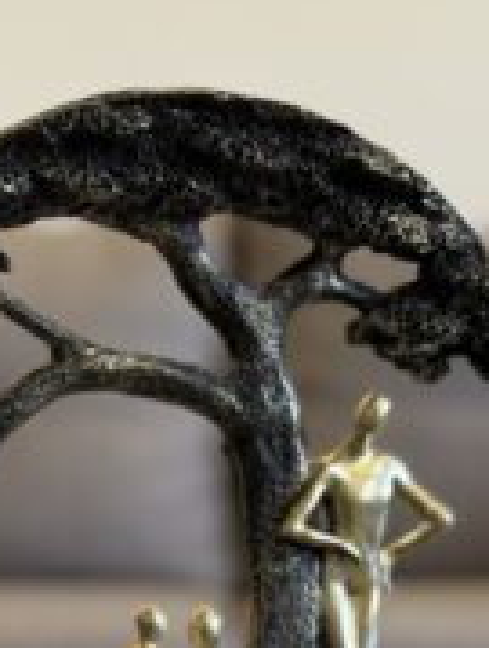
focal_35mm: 107
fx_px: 2008
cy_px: 572
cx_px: 177
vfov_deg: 18.1
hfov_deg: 13.9
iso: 100
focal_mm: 6.76
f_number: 1.78
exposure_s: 1/93
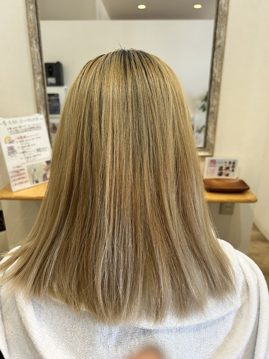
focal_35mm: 26
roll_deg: -0.7
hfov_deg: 53.1
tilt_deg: -19.7
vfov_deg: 67.3
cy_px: 180
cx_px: 134
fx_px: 269
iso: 100
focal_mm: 5.7
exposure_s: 1/100
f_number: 1.5
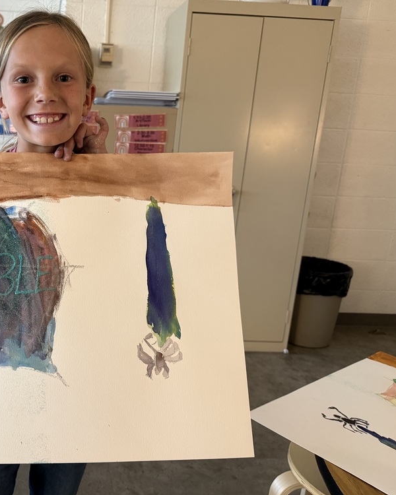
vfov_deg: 55.7
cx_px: 67
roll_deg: -2.6
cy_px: 253
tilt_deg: -12.8
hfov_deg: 43.2
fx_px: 469
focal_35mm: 32
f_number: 1.78
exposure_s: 1/60
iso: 320
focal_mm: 6.76
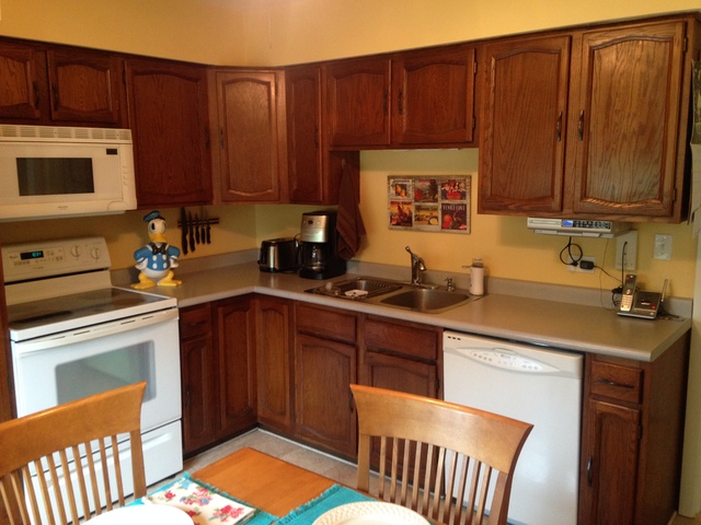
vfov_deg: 42.9
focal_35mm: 33
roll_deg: +0.5
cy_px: 262
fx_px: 668
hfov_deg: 55.4
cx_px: 350
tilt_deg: -9.8
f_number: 2.4
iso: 200
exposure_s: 1/20
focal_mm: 4.12
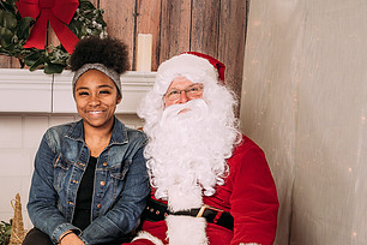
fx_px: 734
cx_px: 57
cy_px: 211
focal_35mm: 72
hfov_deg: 27.3
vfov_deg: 18.7
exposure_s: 1/100
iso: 100
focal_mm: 35
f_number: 5
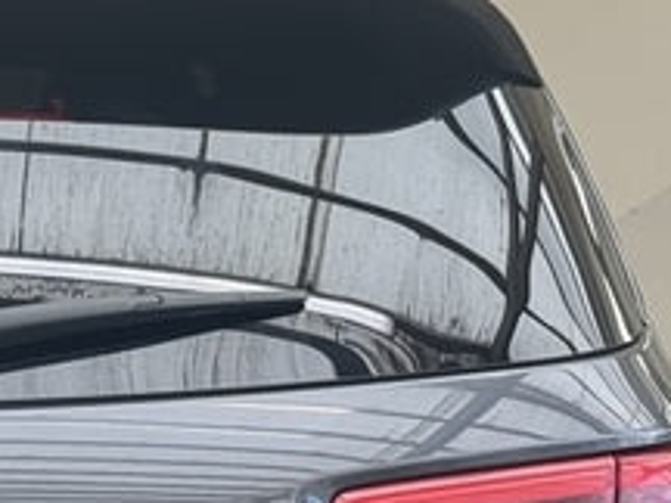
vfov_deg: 7.4
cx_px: -196
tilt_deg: -9.6
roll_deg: -1.2
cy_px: 601
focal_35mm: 200
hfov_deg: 9.7
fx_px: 3877
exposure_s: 1/196
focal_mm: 6.76
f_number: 1.78
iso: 64
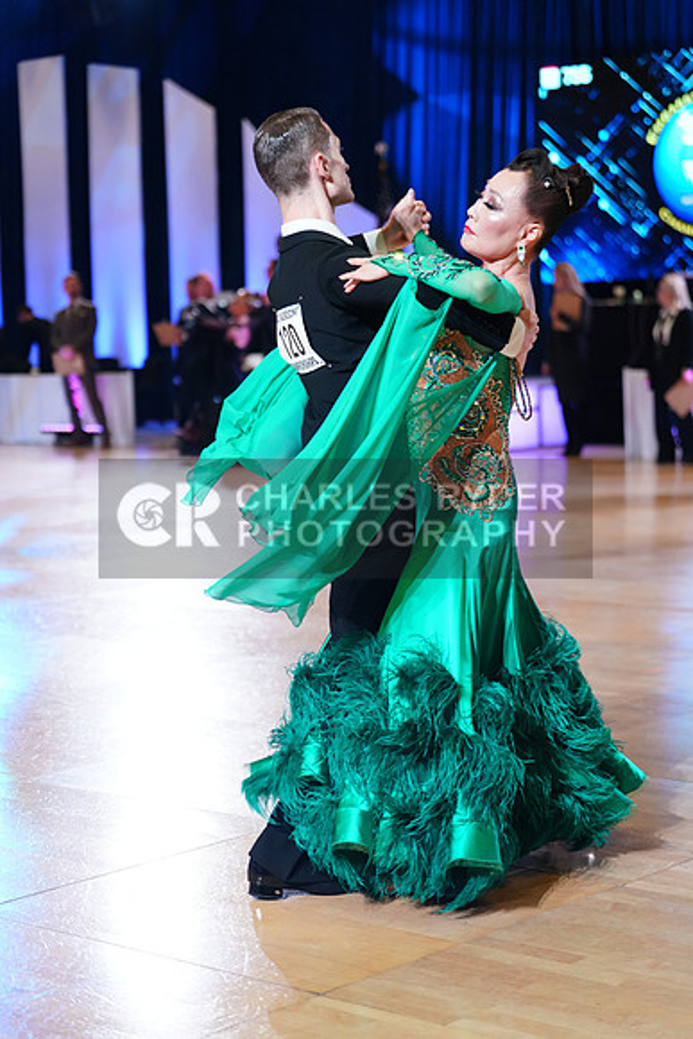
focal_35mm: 74
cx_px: 346
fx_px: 2135
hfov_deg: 18.4
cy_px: 520
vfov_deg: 27.3
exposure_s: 1/400
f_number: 2.8
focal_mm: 74
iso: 2000
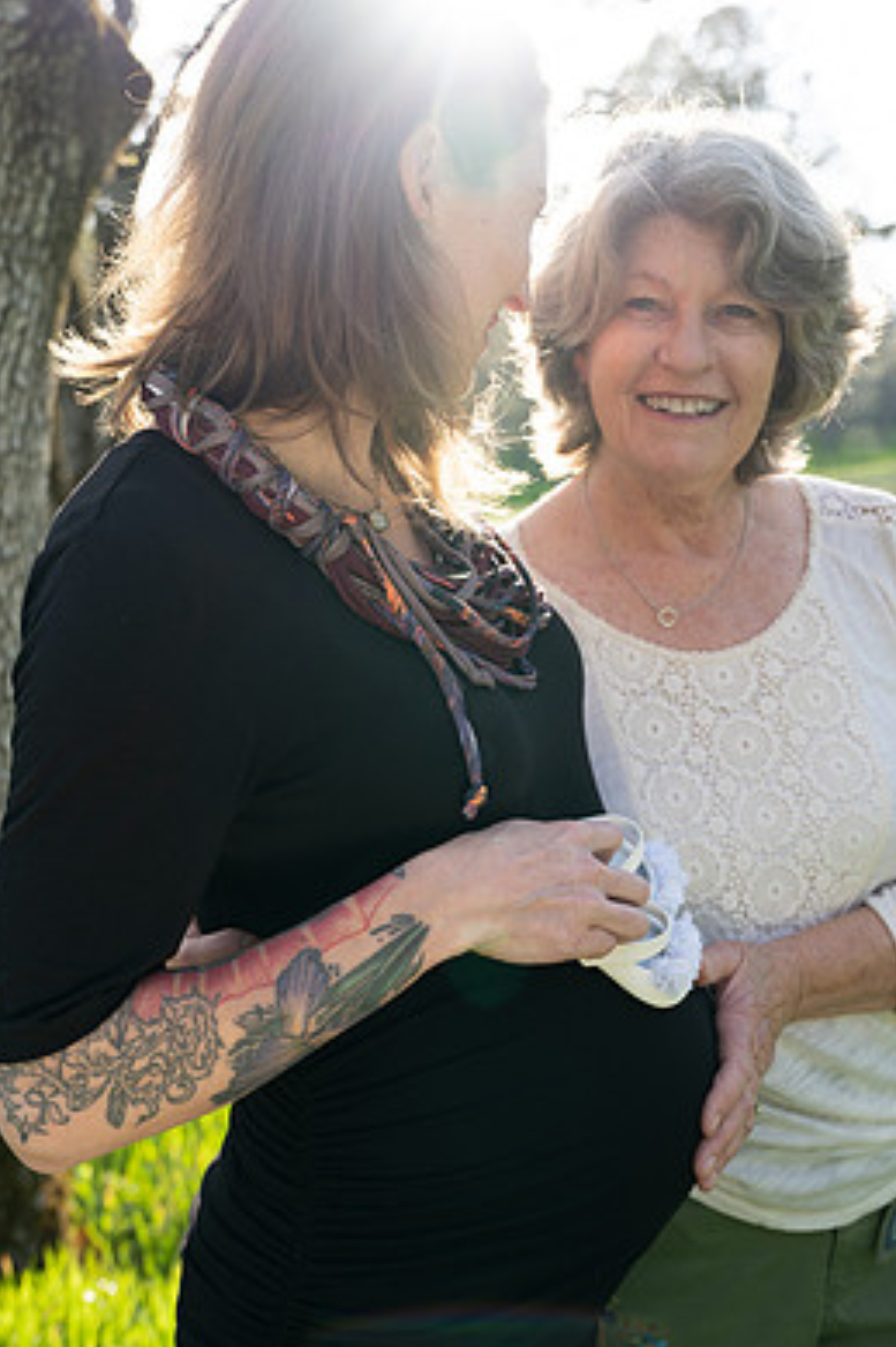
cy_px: 661
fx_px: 1644
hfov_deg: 30.5
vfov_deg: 44.5
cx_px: 474
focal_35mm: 44
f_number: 4
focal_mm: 38
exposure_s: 1/250
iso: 200
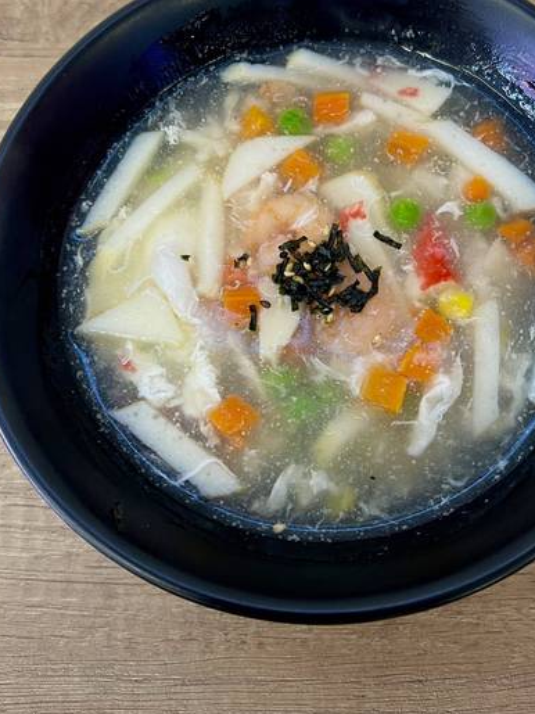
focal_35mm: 37
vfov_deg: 50.0
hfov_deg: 38.5
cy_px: 307
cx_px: 322
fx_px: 763
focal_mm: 5.7
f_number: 1.5
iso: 100
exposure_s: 1/50
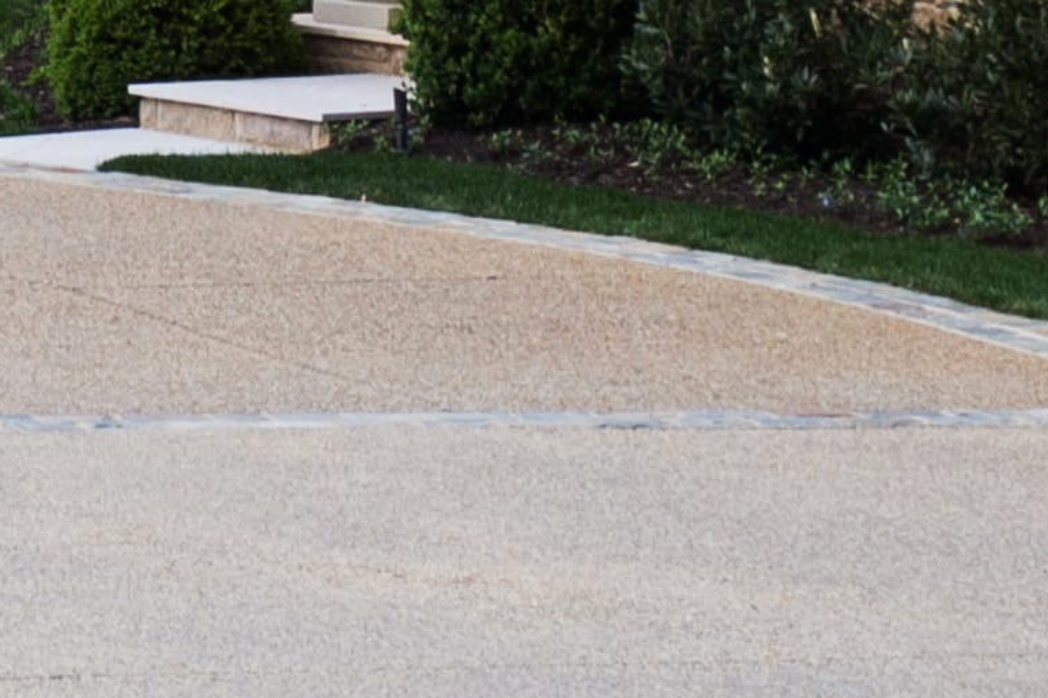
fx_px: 7712
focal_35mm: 265
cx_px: -1997
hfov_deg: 7.0
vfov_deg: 5.0
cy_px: -1088
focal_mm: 34
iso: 250
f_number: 8
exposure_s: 1/5
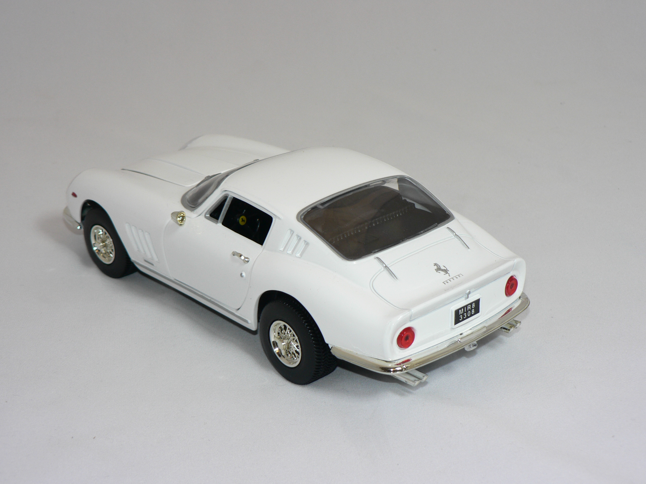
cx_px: 323
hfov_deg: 31.7
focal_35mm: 61
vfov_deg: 24.0
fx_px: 1138
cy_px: 242
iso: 80
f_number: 3.2
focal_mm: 10.2
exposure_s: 1/60
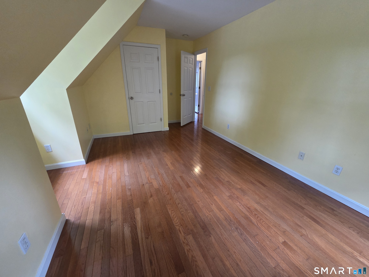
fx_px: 139
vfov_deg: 89.9
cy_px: 138
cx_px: 184
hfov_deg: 106.2
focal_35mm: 13
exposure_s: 1/60
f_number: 2.2
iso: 400
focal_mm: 2.2
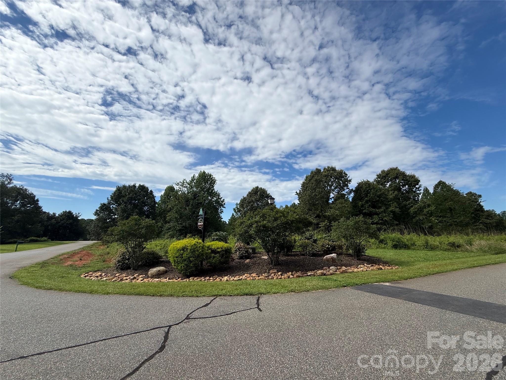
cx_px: 253
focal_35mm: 14
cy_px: 190
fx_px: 205
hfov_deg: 102.1
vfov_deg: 85.7
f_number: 2.2
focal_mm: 2.22
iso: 50
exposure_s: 1/3289
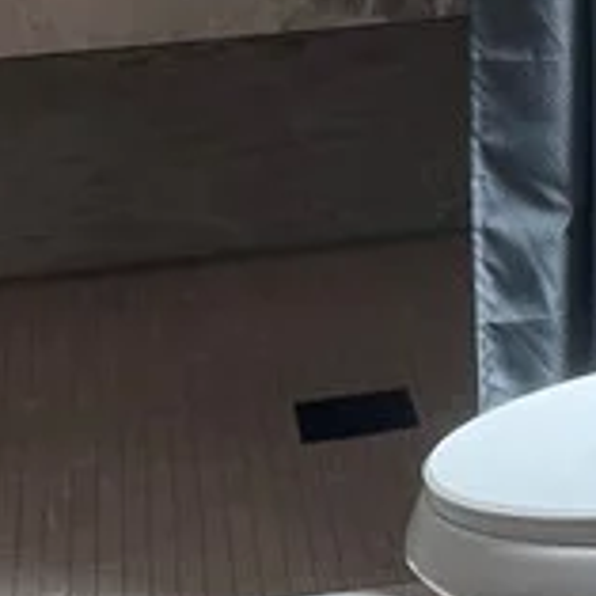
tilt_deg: -10.9
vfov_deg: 12.4
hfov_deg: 12.0
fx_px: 2688
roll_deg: +0.2
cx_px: 907
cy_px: -106
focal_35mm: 138
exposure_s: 1/160
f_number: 1.78
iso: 100
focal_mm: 6.76
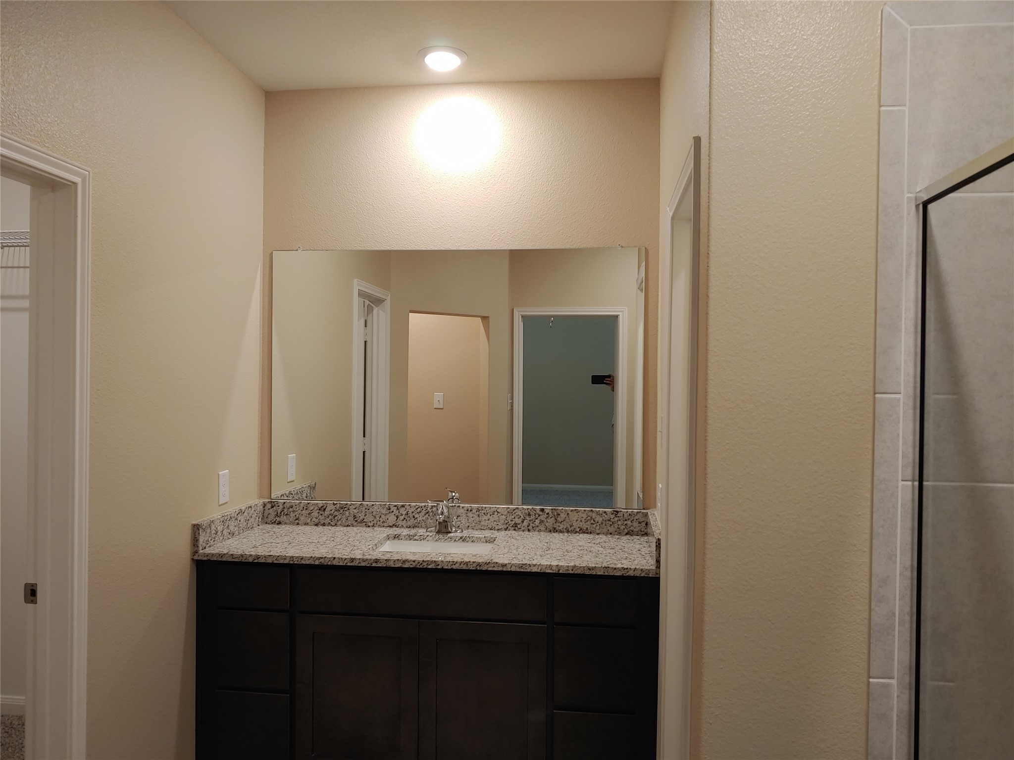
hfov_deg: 69.4
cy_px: 380
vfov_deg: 54.9
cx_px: 507
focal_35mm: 25
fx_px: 732
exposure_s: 1/60
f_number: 1.5
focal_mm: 4.23
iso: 100
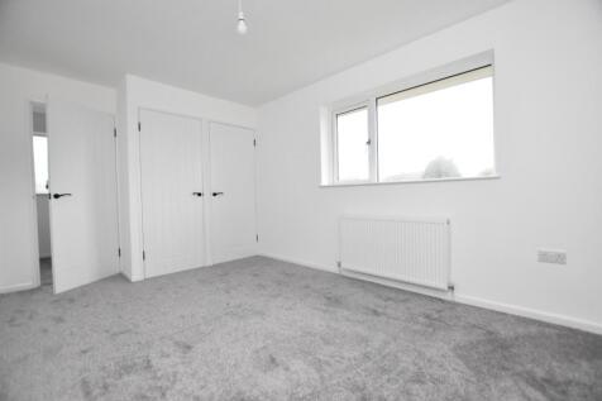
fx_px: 251
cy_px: 200
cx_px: 301
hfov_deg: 100.4
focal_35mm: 15
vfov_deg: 77.3
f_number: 4
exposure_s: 1/125
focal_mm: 10
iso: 1600
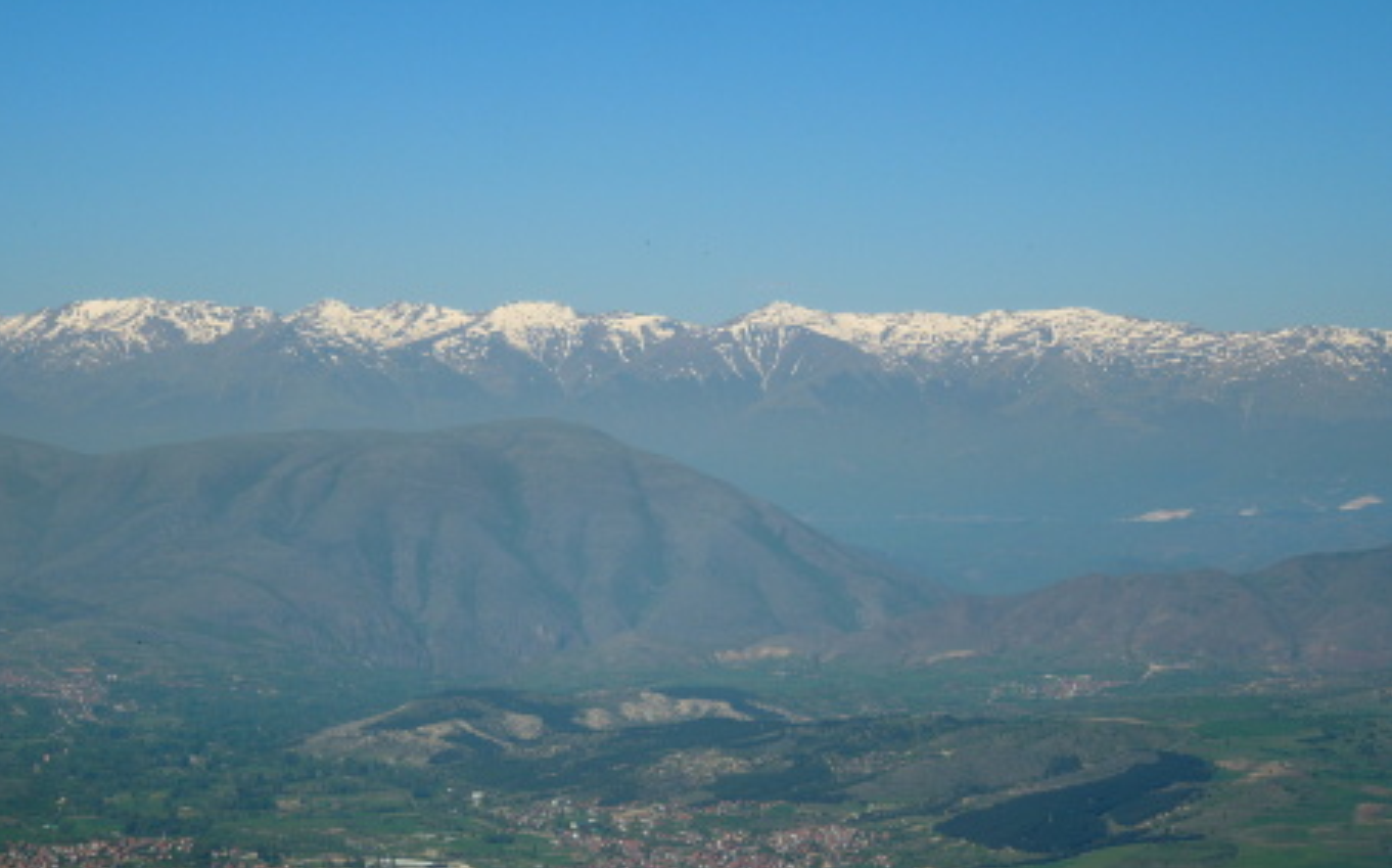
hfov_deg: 20.0
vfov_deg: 12.6
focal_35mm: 104
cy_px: 489
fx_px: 3942
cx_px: 632
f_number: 9.2
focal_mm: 16
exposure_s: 1/250
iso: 100
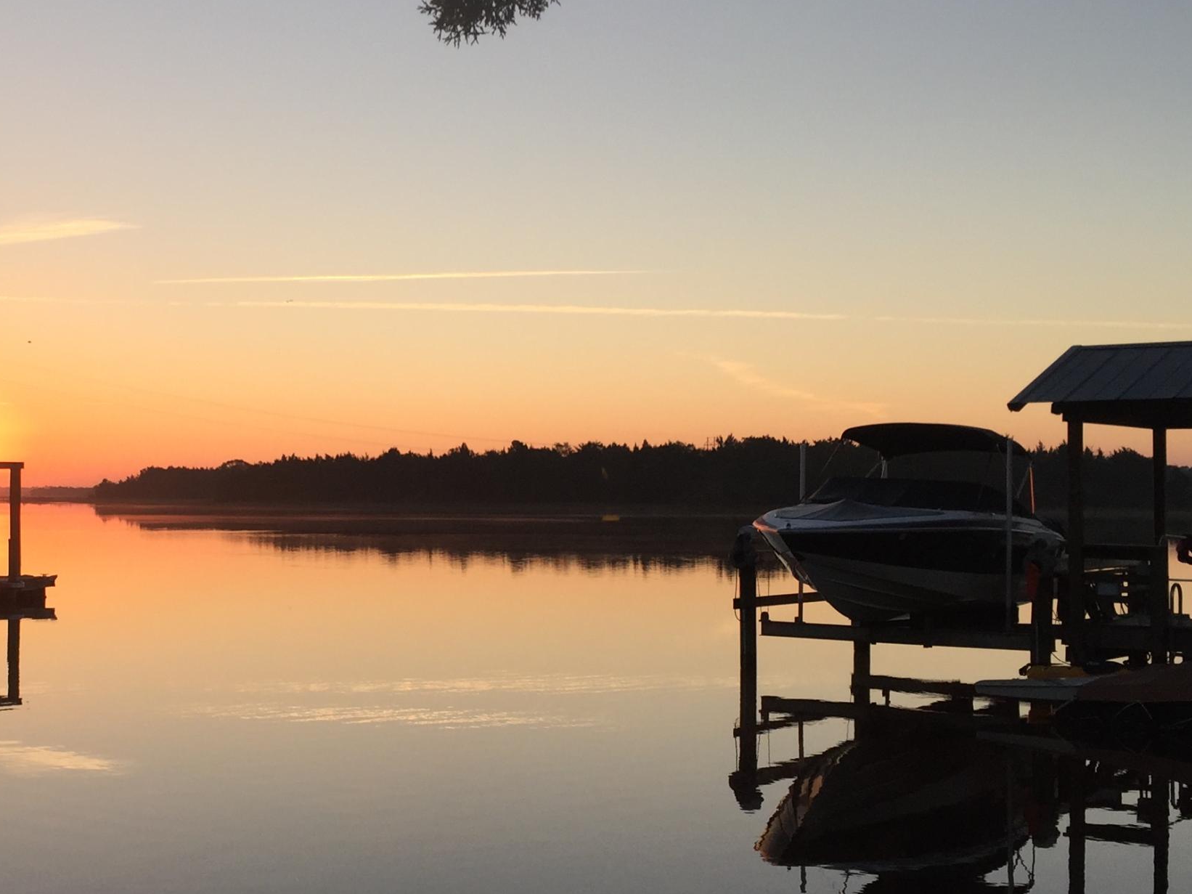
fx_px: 1825
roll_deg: -0.4
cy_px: 487
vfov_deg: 27.5
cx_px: 314
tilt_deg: -0.3
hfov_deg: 35.5
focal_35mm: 53
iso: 32
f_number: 2.2
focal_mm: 4.15
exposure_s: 1/581
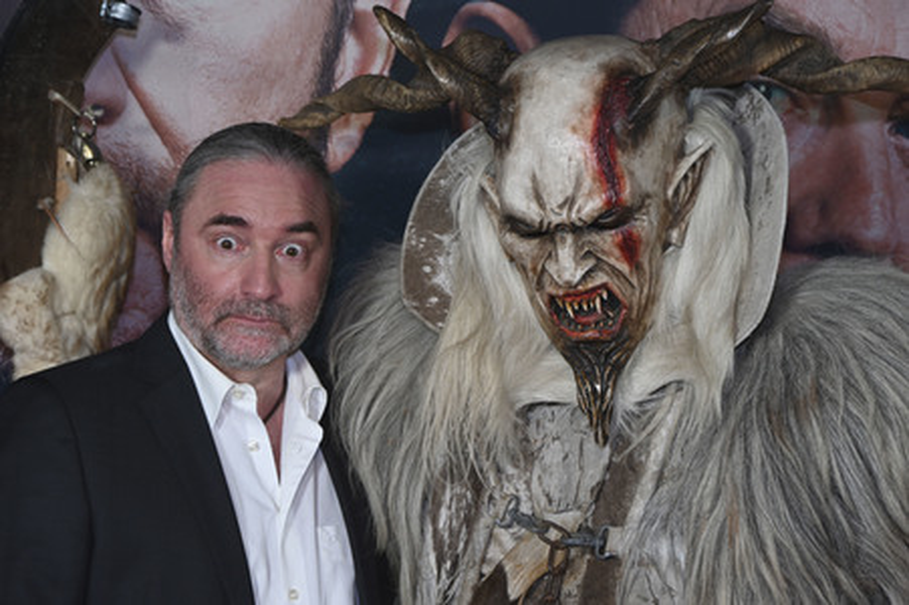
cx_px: 454
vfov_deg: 13.5
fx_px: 2548
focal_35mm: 101
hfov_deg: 20.2
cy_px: 302
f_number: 6.3
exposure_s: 1/100
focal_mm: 101
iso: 1000
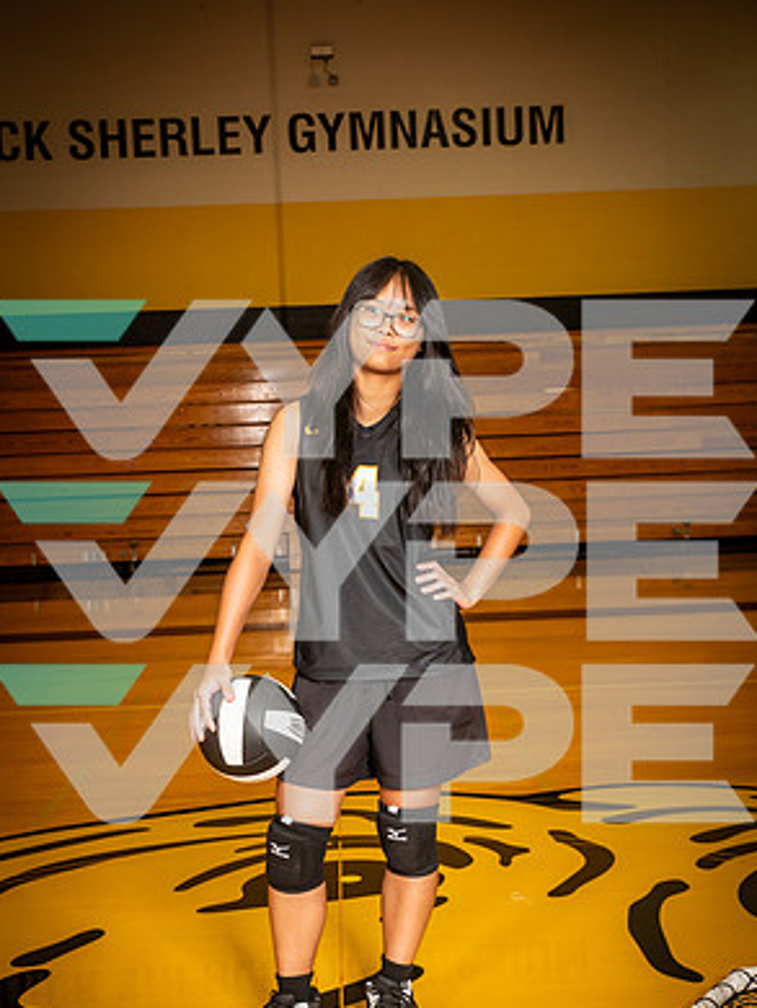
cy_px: 563
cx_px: 377
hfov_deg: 28.6
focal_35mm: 51
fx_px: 1485
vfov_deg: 37.4
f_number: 7.1
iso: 800
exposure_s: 1/320
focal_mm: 46
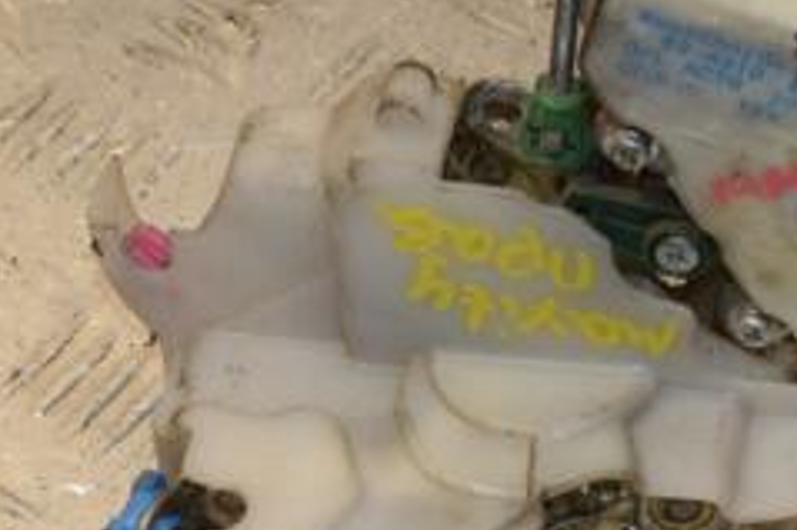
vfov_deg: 7.0
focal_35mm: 196
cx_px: 487
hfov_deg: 10.5
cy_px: 283
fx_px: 4336
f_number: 9
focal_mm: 52
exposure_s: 1/200
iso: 800
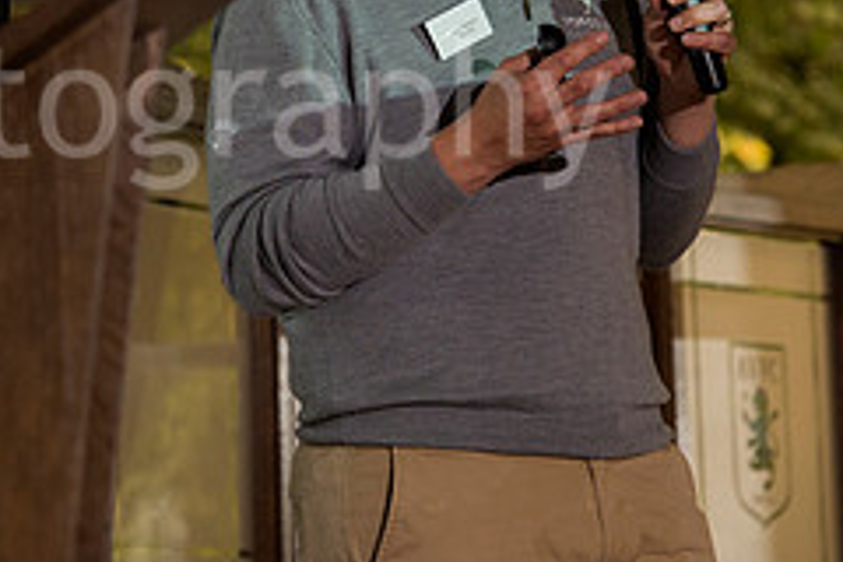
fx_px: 8195
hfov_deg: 5.9
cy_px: -65
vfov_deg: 3.9
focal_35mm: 350
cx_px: 165
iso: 1250
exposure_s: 1/200
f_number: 5.6
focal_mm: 145
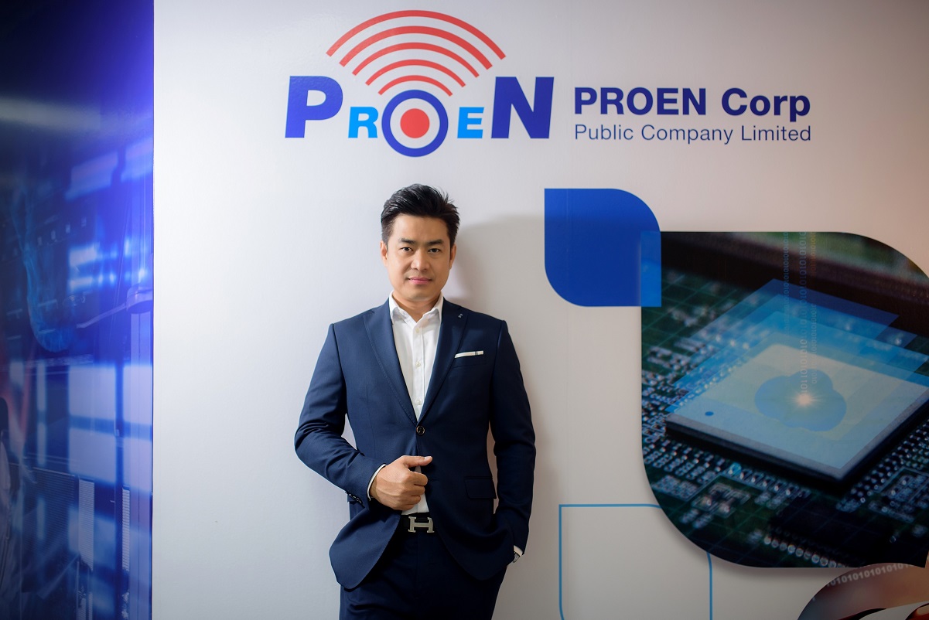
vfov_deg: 37.9
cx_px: 464
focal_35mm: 35
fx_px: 904
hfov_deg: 54.4
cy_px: 310
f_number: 1.8
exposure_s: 1/100
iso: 200
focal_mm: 35
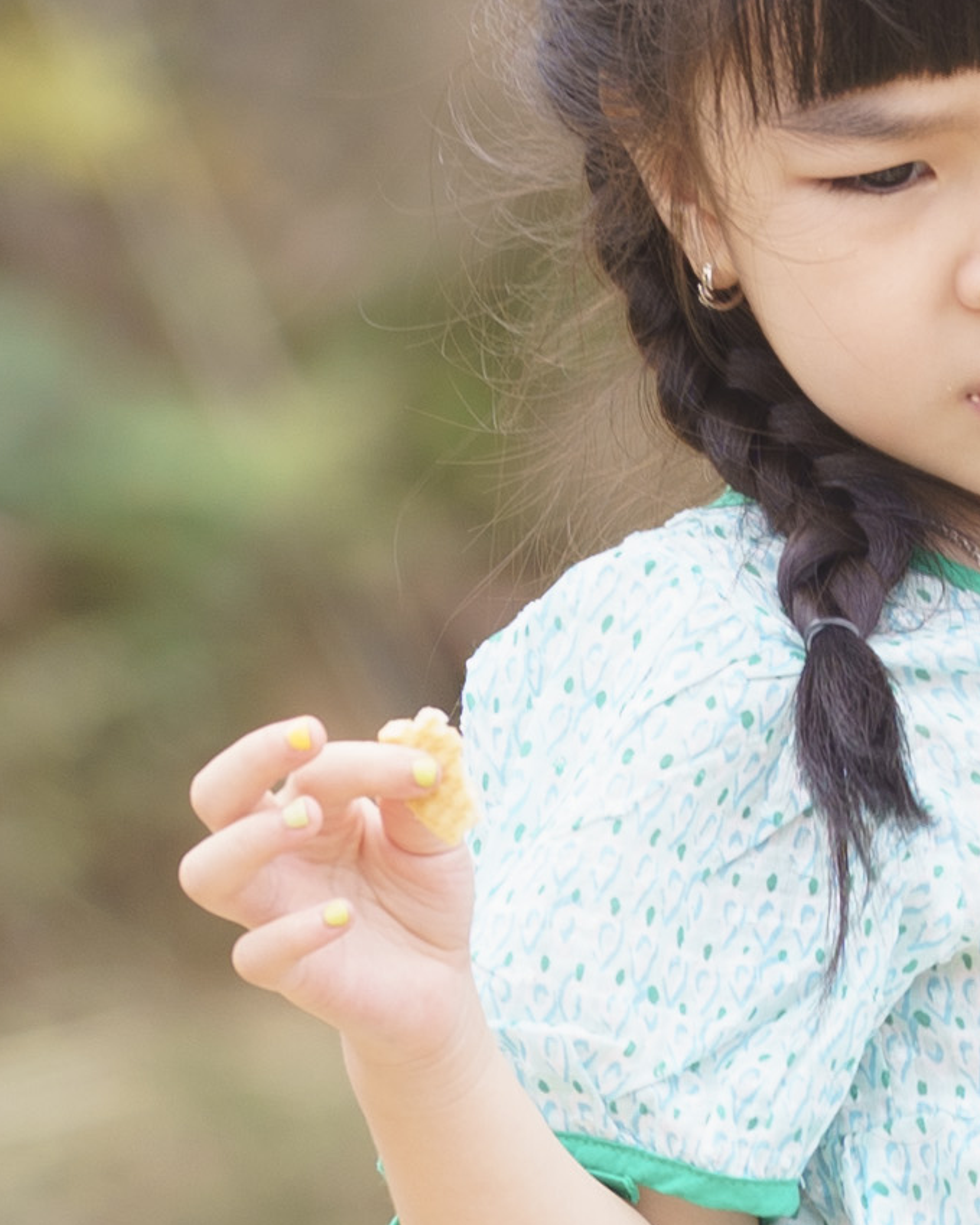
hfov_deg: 1.2
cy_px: 1151
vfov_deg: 1.5
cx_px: 1655
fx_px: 47358
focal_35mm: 1306
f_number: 4
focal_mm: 200
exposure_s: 1/160
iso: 100
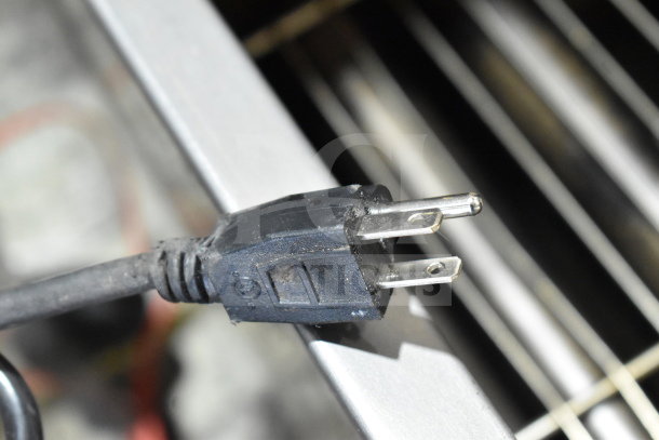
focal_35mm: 82
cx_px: 330
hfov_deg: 24.6
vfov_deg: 16.6
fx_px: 1510
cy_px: 220
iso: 6400
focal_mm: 55
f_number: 6.3
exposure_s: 1/160
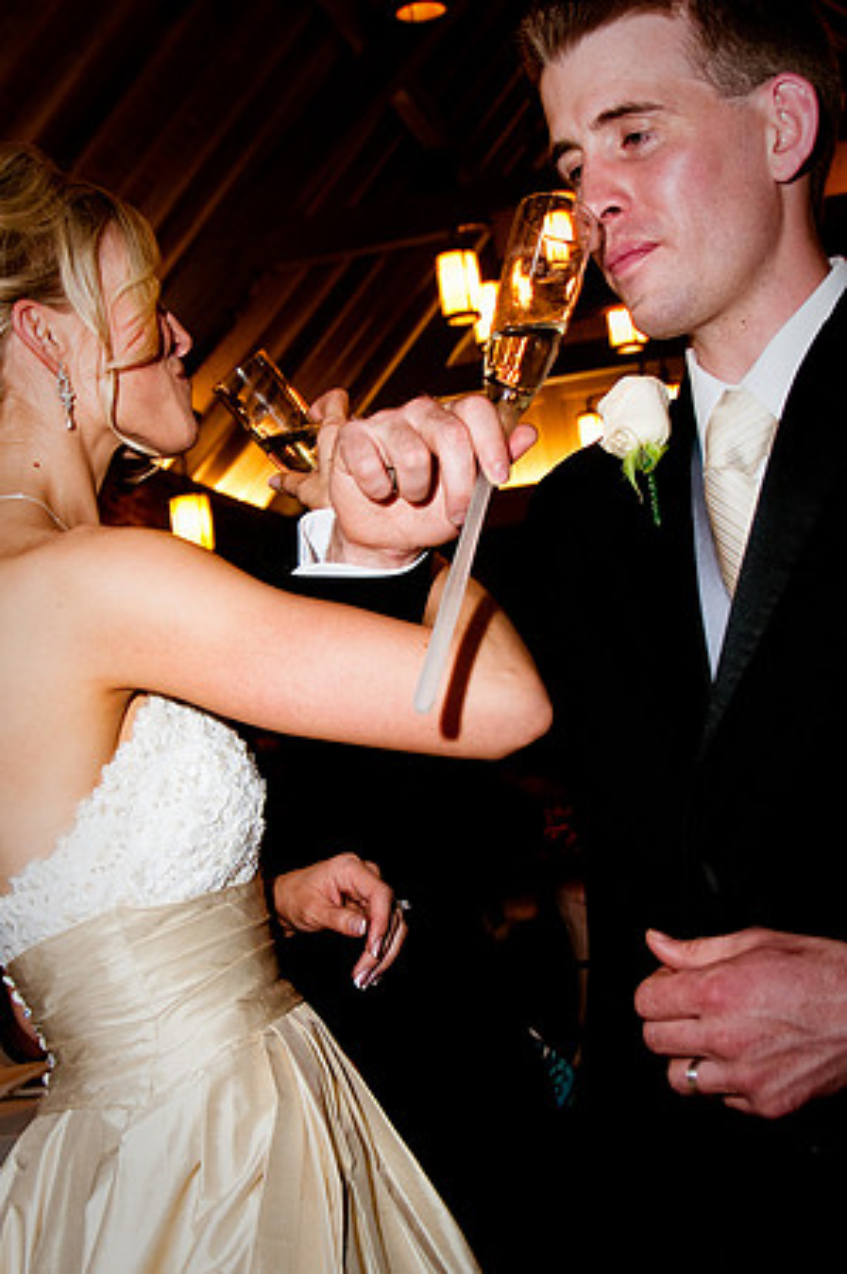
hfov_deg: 43.5
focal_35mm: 30
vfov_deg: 62.0
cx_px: 424
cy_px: 637
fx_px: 1061
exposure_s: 1/60
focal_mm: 20
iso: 200
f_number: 4
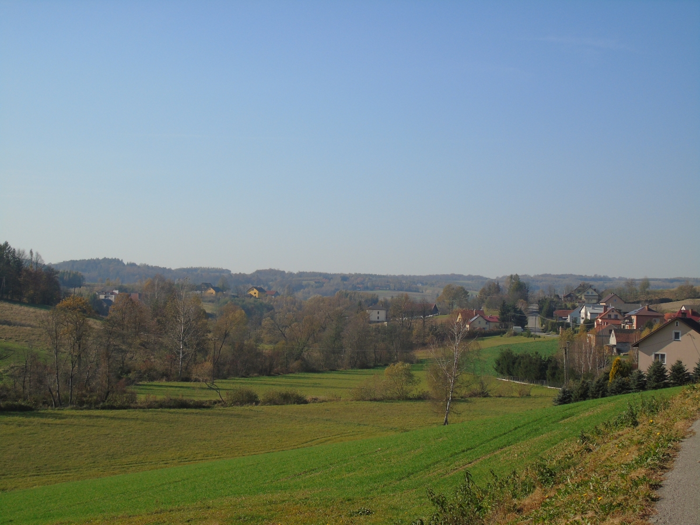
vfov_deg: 23.7
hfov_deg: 31.2
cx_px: 350
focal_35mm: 62
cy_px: 262
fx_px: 1254
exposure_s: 1/800
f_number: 4.5
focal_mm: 11
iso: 80
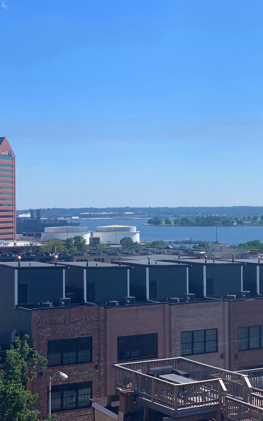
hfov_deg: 17.5
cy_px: 210
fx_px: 849
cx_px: 189
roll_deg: +0.2
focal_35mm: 74
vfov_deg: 27.8
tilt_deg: +0.3
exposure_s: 1/1776
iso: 16
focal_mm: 6
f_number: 2.4
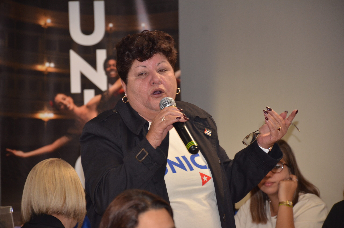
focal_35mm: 210
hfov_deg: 9.8
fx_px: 2003
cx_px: 172
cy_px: 114
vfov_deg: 6.5
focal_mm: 140
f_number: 5.6
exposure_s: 1/60
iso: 800
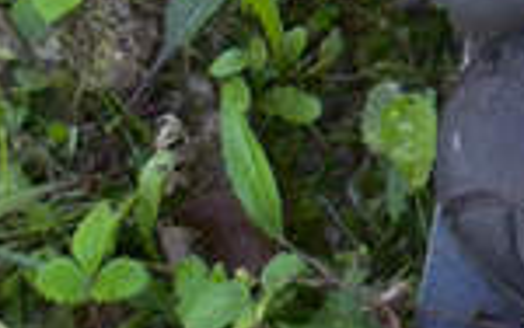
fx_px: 4030
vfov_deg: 4.5
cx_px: 1245
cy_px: -597
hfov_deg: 7.0
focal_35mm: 282
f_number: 1.7
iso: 50
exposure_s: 1/300
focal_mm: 4.71
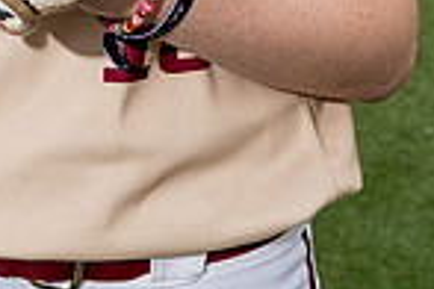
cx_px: 50
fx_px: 1290
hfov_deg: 18.8
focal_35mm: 107
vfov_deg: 11.1
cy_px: -363
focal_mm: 35
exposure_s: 1/250
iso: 80
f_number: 5.6
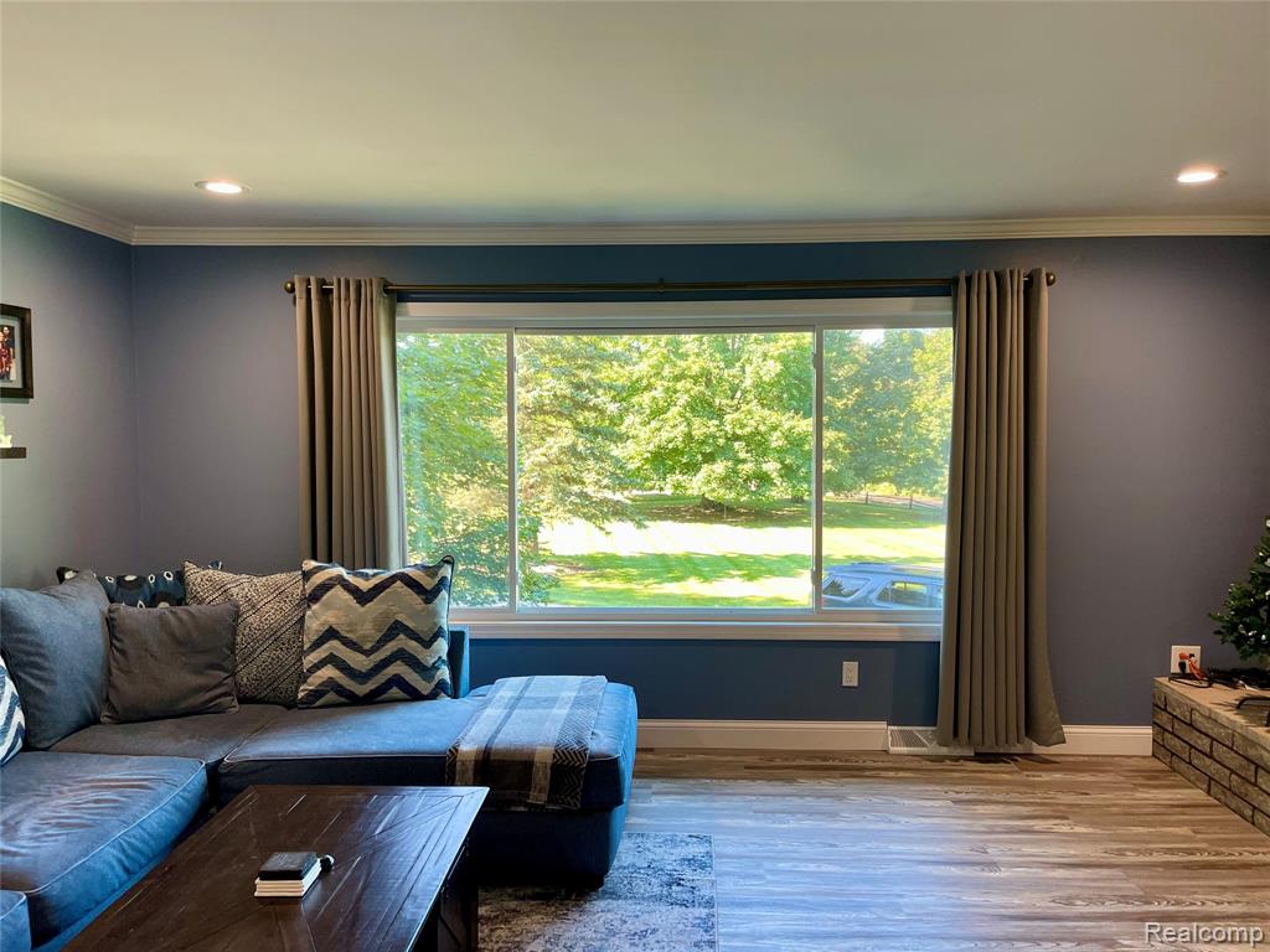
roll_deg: -0.1
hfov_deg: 69.4
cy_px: 476
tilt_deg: -3.7
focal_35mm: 25
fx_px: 917
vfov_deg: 54.9
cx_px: 635
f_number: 1.6
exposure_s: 1/120
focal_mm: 5.1
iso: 125
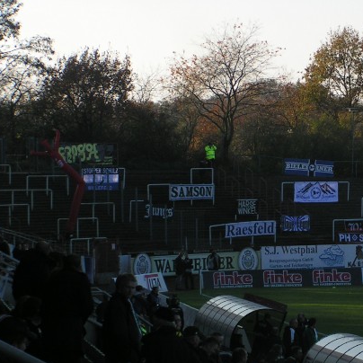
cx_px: 347
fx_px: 2159
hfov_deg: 9.6
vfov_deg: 9.6
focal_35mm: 182
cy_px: 97
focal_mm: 15.9
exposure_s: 1/320
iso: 50
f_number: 6.3
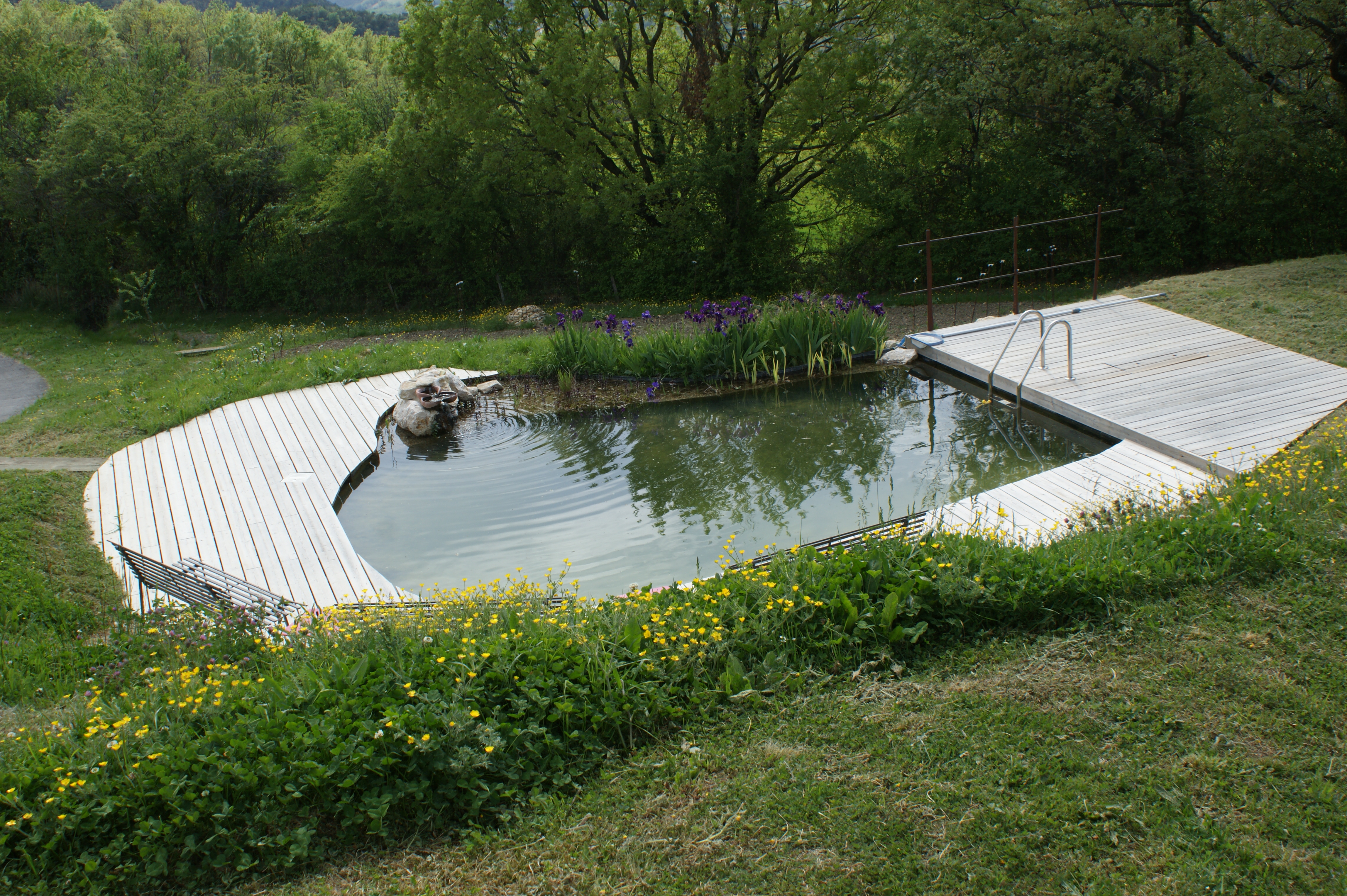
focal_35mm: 39
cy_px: 448
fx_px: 1458
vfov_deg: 34.2
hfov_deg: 49.6
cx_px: 674
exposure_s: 1/125
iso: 100
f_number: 11
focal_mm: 26
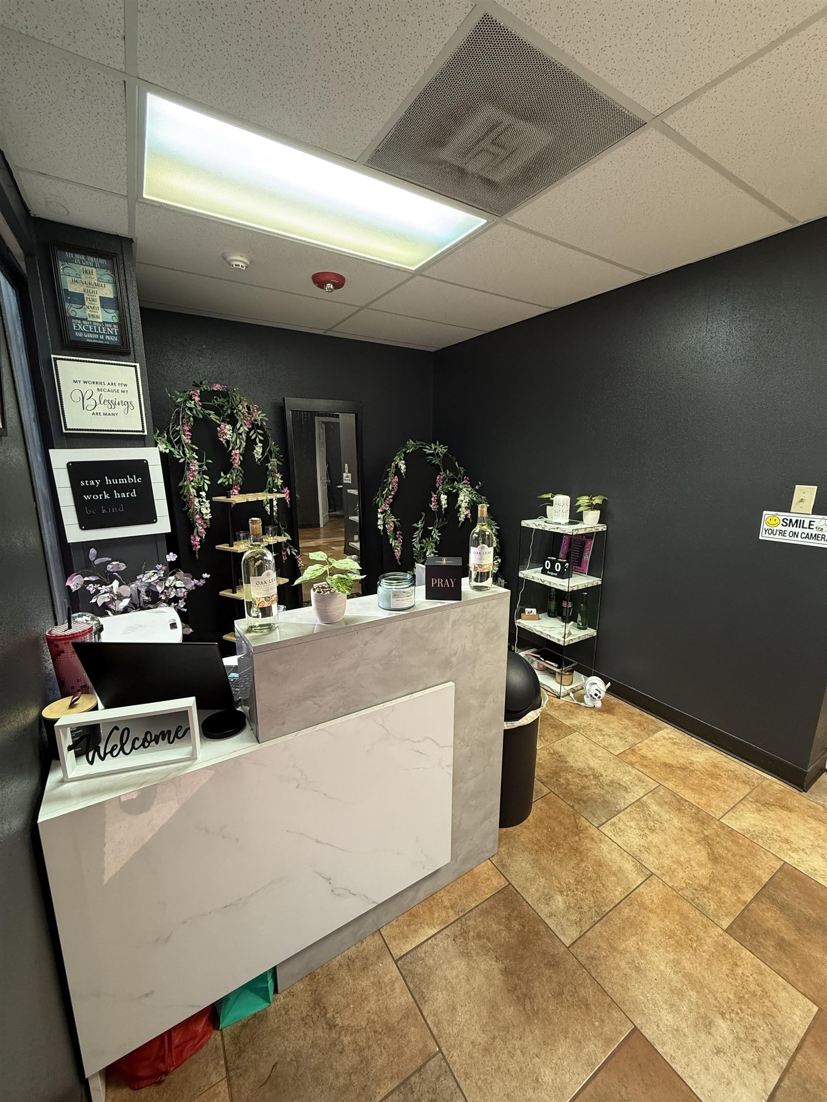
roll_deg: -0.6
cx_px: 414
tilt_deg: -11.3
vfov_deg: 102.1
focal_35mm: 14
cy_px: 551
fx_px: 446
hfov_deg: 85.7
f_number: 2.2
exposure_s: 1/60
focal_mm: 2.22
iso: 200
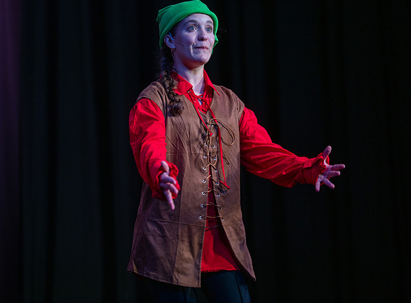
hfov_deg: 8.2
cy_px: 137
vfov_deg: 6.1
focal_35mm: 242
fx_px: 2859
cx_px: 199
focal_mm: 200
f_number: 2.8
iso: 500
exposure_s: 1/320
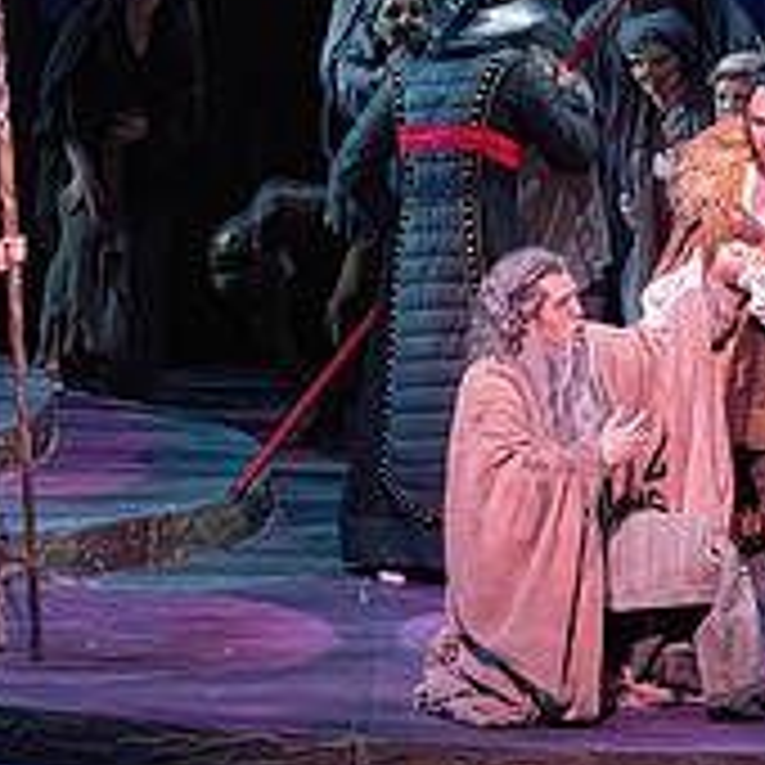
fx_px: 9276
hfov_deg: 4.7
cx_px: 126
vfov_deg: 4.7
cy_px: -65
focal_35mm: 371
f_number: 9
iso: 20000
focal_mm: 128
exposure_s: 1/320
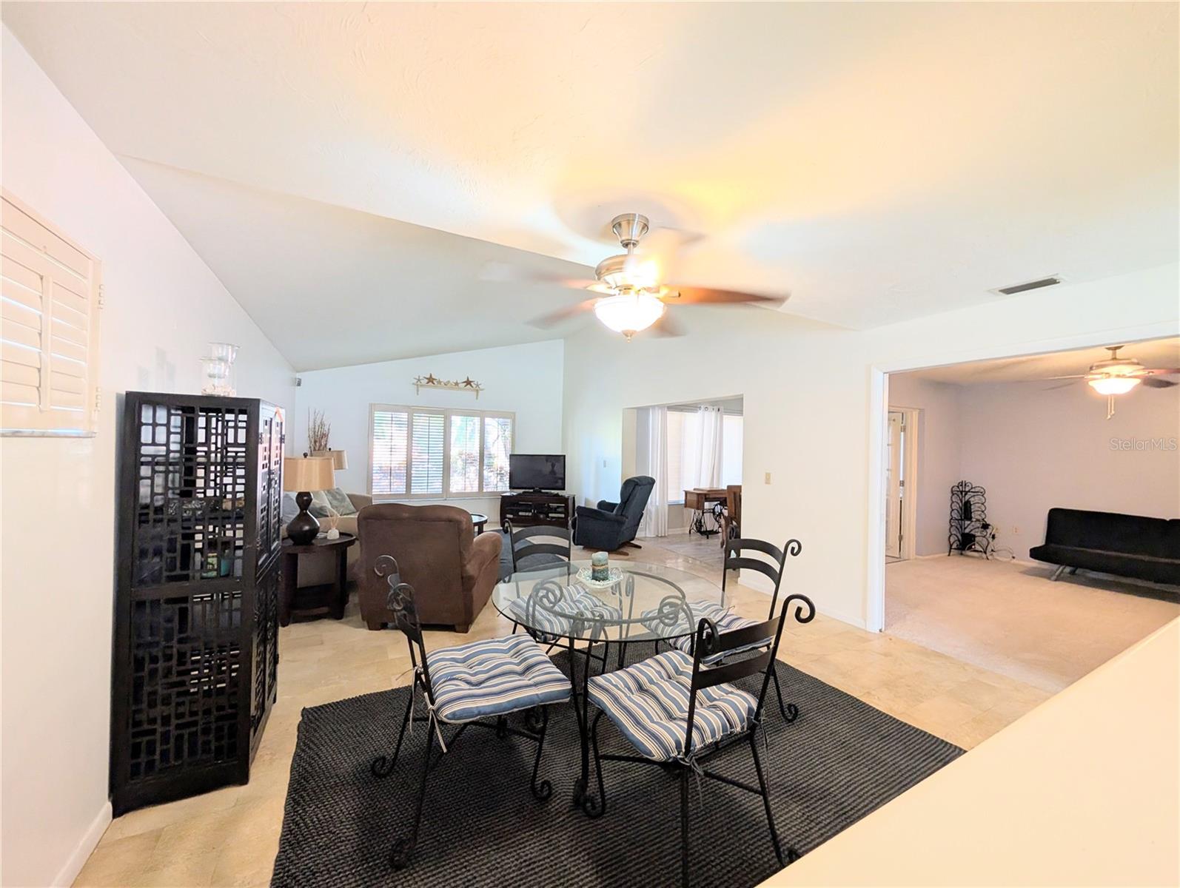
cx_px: 590
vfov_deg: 94.6
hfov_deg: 110.5
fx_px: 410
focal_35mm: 12
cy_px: 444
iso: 123
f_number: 1.7
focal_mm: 2.02
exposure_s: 1/60
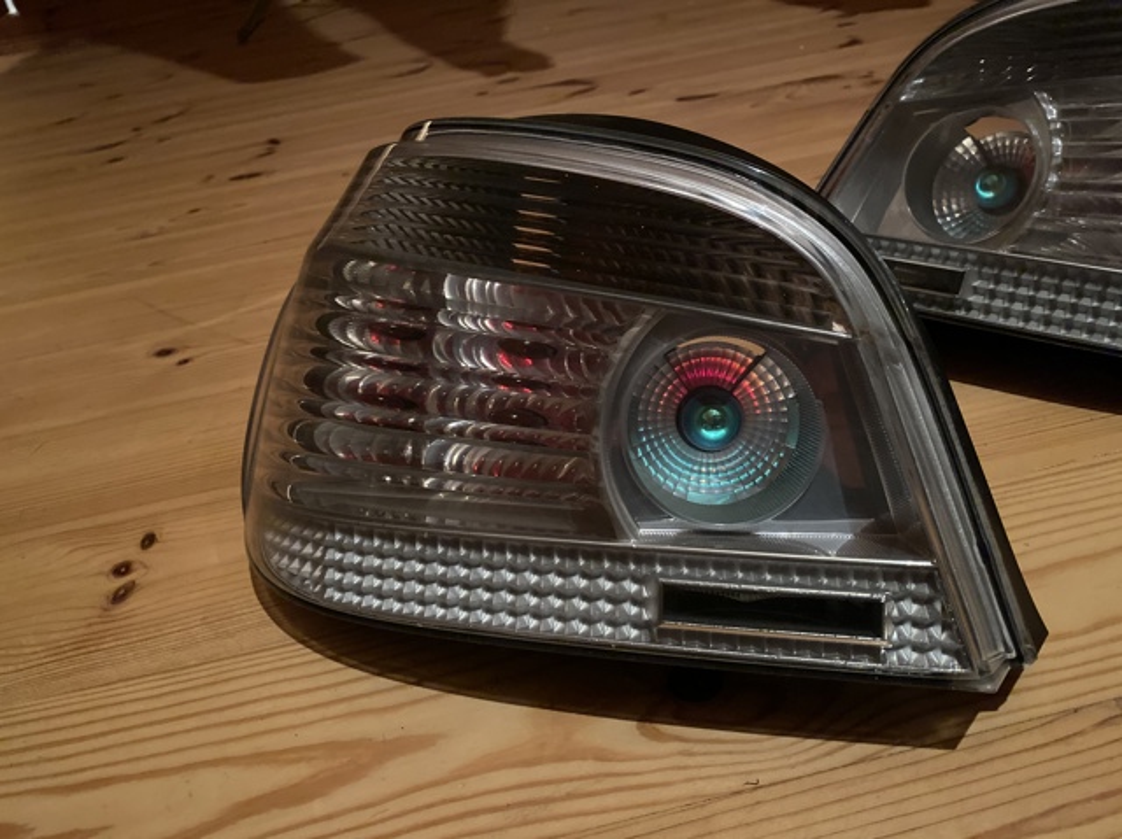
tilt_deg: -33.1
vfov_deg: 53.0
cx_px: 561
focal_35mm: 26
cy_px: 420
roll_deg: +10.1
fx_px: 842
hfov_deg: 67.3
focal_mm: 4.25
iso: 1000
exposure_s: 1/25
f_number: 1.8
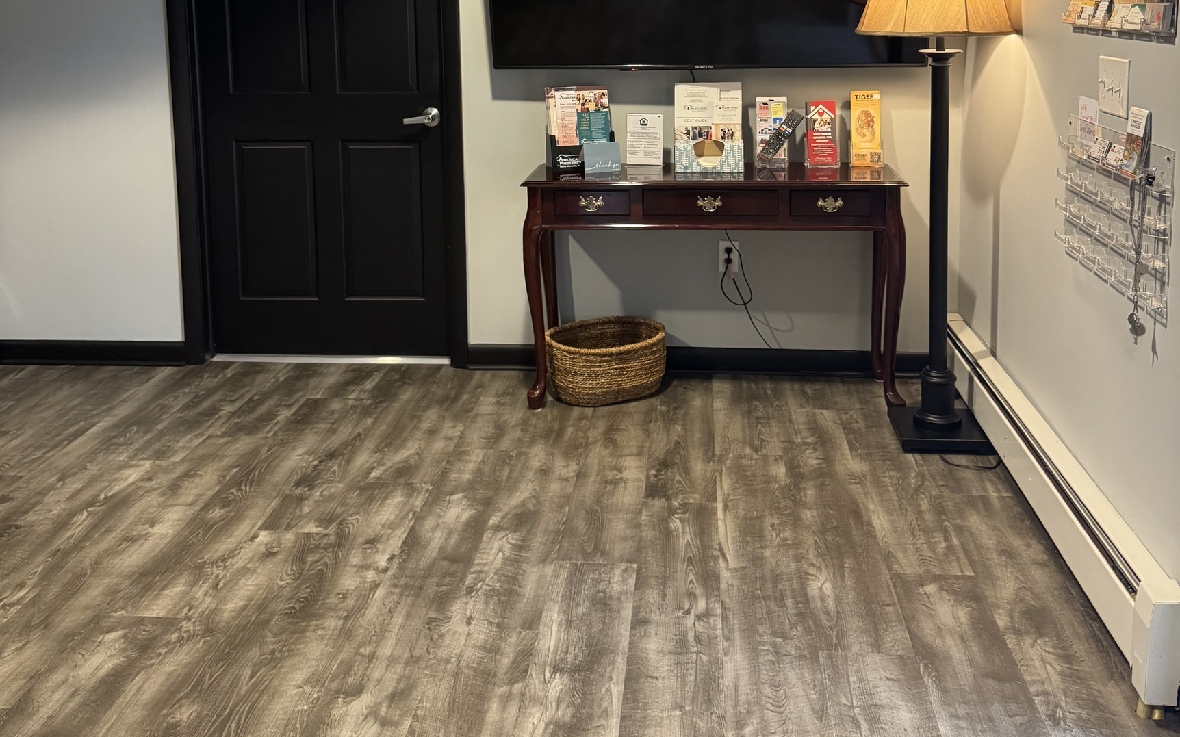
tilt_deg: -6.0
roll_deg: +1.4
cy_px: 101
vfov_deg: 35.5
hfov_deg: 56.7
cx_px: 589
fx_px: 1093
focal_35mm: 34
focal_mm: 6.76
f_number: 1.78
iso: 640
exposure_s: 1/60
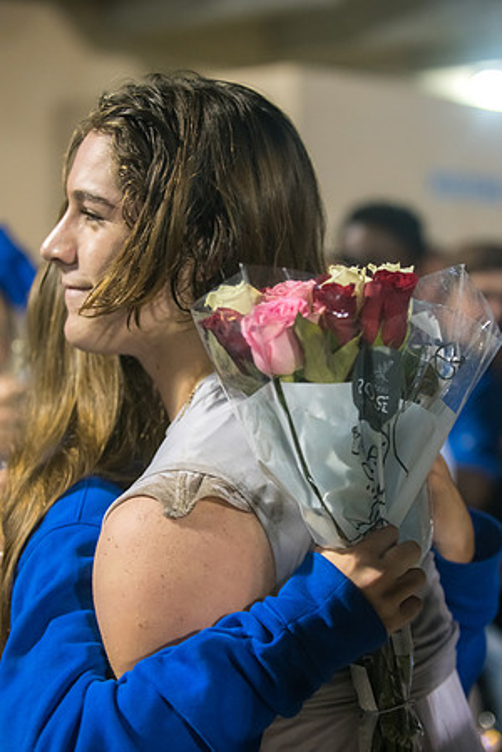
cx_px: 251
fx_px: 1757
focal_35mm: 84
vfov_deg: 24.2
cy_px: 376
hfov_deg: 16.3
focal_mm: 70
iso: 1600
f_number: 3.2
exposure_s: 1/200
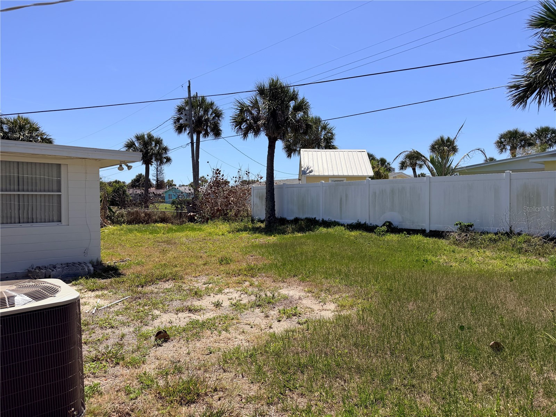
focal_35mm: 24
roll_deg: -0.7
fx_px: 385
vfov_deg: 56.8
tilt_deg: -2.7
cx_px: 278
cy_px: 208
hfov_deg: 71.6
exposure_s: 1/7353
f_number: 1.78
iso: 100
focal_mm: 6.76
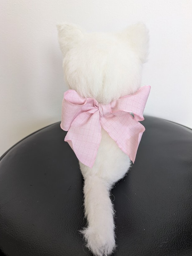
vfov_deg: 67.3
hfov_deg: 53.1
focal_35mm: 26
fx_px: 192
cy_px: 127
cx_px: 97
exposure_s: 1/40
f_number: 1.89
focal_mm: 5.43
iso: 98
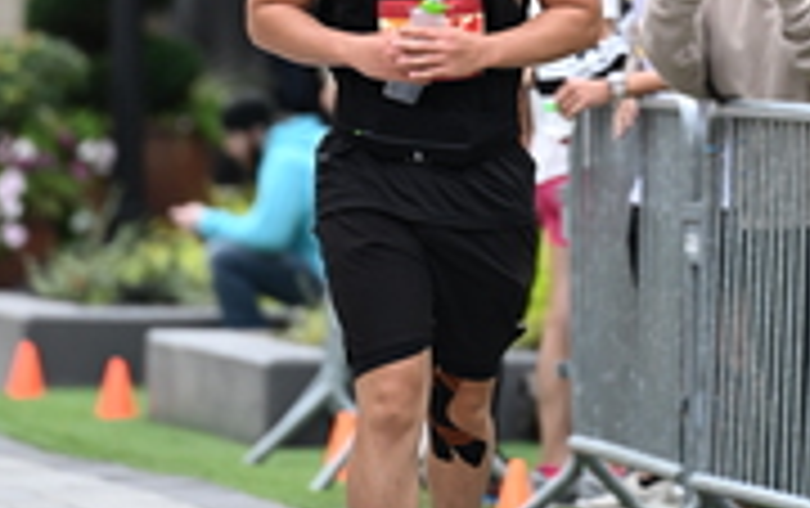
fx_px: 13748
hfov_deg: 3.4
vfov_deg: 2.1
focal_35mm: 622
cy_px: -63
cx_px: 587
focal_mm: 200
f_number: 2.8
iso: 640
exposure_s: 1/2500
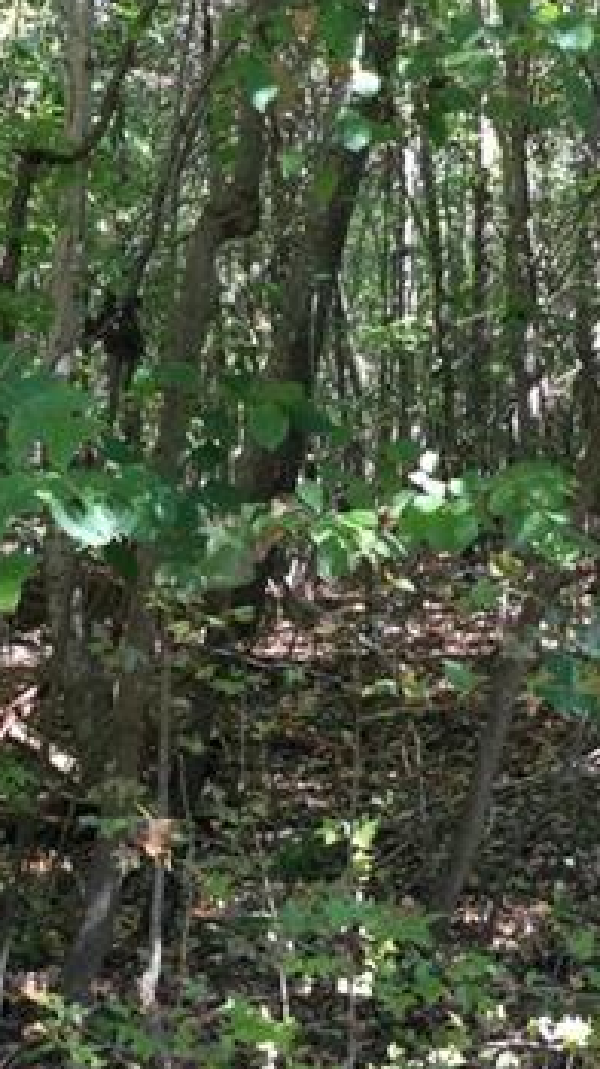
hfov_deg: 16.2
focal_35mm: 74
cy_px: 624
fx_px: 2097
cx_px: 186
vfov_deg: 28.6
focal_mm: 3.3
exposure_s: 1/40
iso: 32
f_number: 2.4
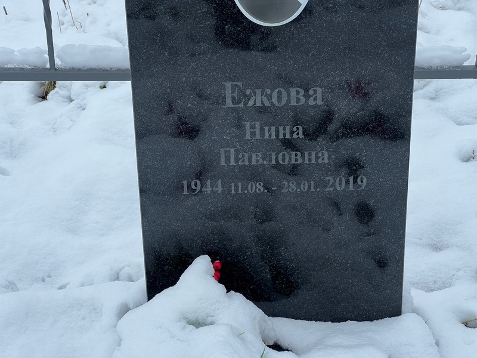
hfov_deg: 25.3
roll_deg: +1.5
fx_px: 1061
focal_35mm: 77
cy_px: 179
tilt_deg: -27.1
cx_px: 238
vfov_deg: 19.1
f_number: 2.8
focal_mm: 9
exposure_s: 1/99
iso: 32
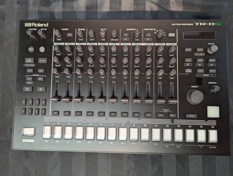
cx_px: 116
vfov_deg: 57.0
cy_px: 88
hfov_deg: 71.5
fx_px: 162
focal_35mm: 24
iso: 220
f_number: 1.85
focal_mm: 6.81
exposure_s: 1/120
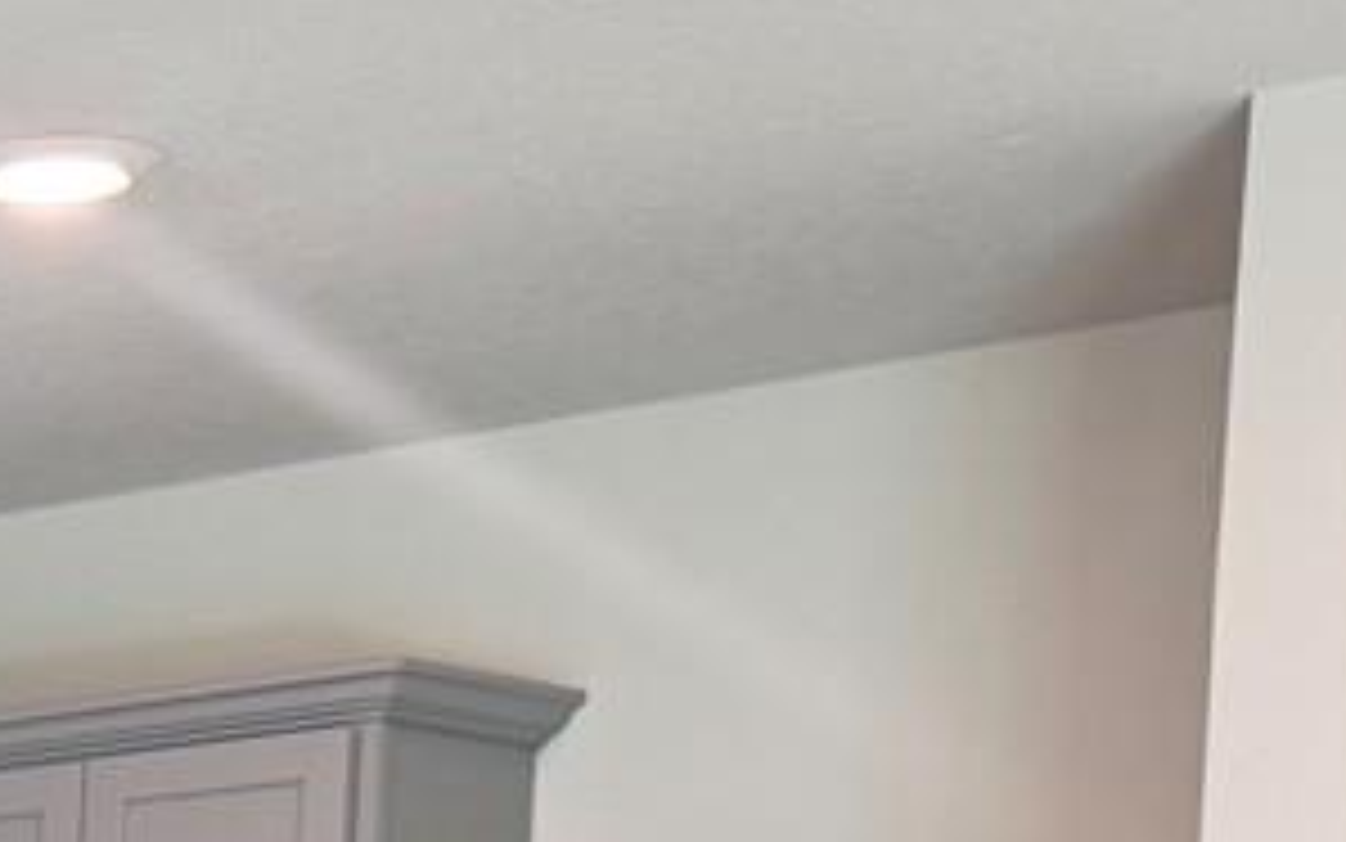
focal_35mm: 136
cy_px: 1828
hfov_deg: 13.2
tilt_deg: -3.2
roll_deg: -1.0
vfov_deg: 8.9
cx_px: -1396
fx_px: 4990
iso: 125
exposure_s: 1/60
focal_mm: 6.76
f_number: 1.78
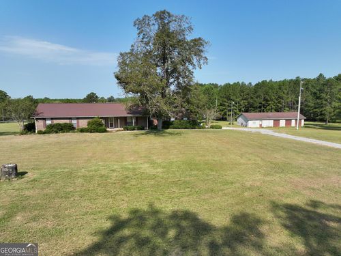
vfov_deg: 56.8
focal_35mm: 24
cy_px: 128
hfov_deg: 71.6
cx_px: 170
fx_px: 236
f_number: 2.8
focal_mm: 12.29
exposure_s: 1/1250
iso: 100
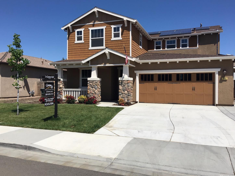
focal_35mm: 30
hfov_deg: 60.0
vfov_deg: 46.8
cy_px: 88
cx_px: 114
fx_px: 204
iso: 25
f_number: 2.2
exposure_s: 1/2747
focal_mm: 4.15
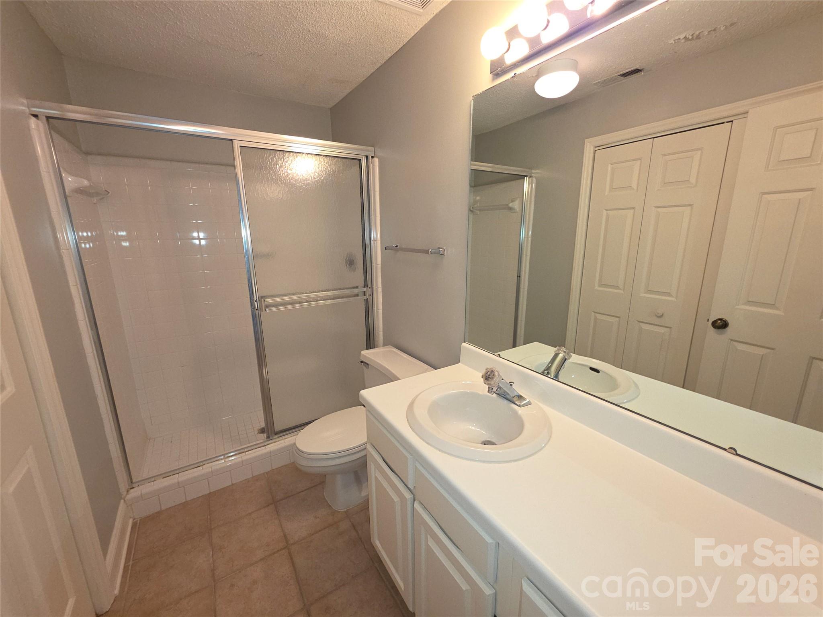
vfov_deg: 89.9
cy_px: 308
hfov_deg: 106.2
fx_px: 309
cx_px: 412
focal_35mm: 13
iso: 125
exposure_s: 1/60
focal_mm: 2.2
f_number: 1.9
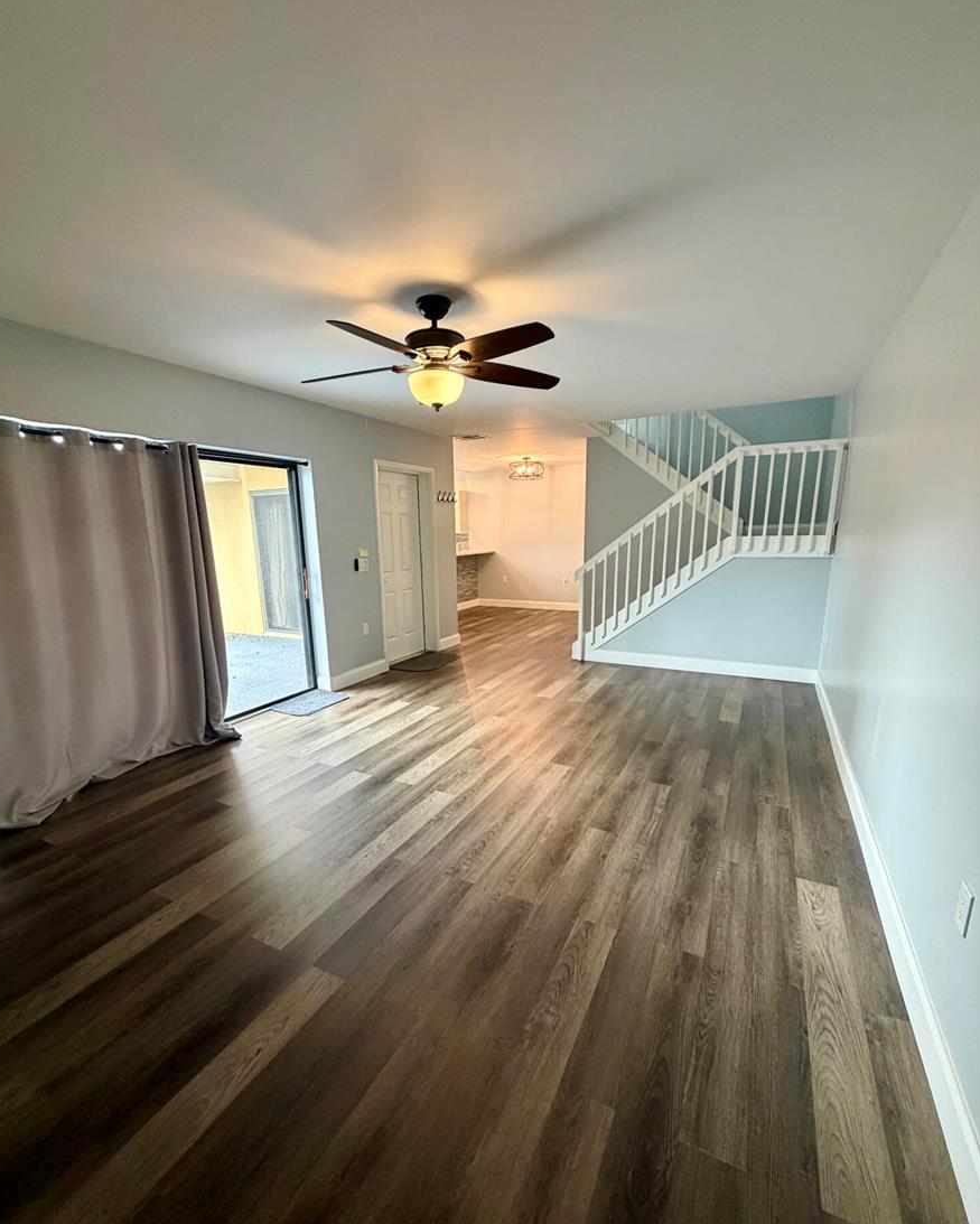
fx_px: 544
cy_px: 661
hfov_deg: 84.1
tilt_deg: -13.4
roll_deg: +1.3
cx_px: 486
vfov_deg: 96.6
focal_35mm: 15
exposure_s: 1/60
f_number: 2.2
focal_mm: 2.22
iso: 320
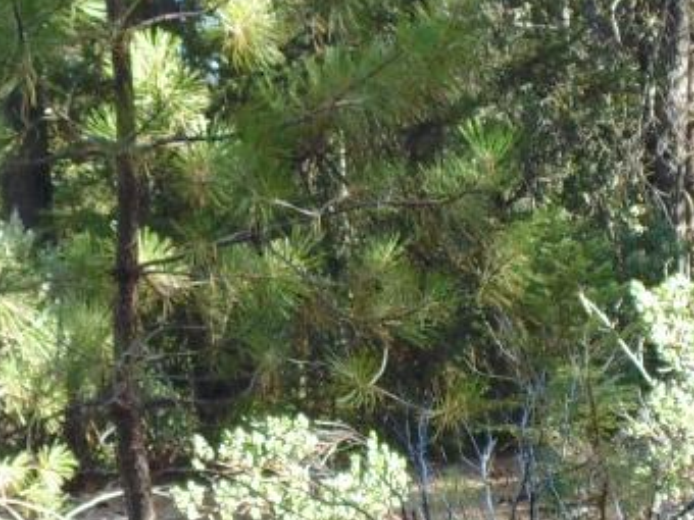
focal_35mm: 97
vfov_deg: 15.1
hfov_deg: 20.2
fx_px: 1945
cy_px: 441
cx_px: 378
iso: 80
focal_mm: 4
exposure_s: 1/80
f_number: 3.1
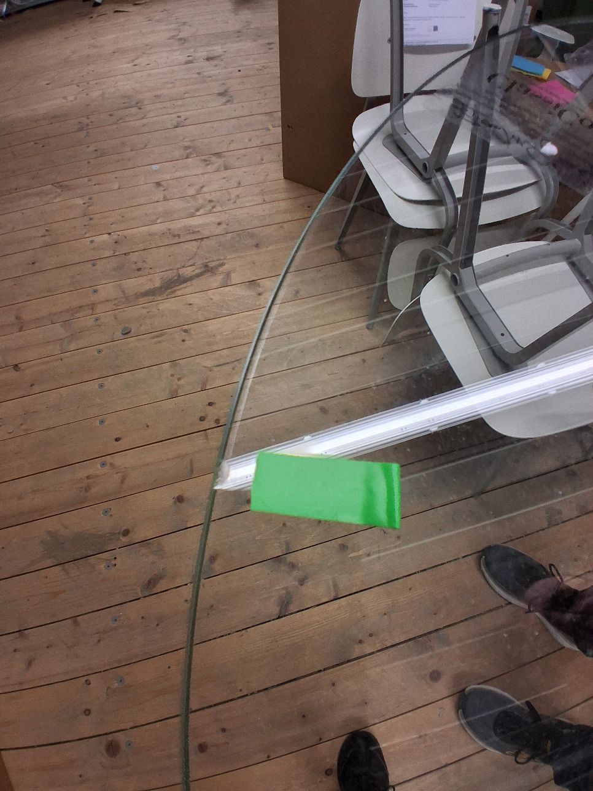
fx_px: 388
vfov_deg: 91.0
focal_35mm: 17
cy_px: 396
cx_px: 296
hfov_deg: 74.7
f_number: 2.2
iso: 125
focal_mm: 1.4
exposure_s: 1/50
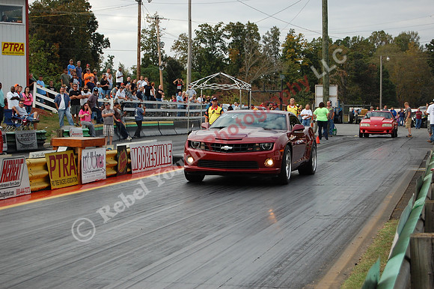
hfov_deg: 24.6
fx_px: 994
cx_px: 217
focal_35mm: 82
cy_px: 144
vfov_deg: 16.5
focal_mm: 55
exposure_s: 1/500
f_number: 5.6
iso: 400
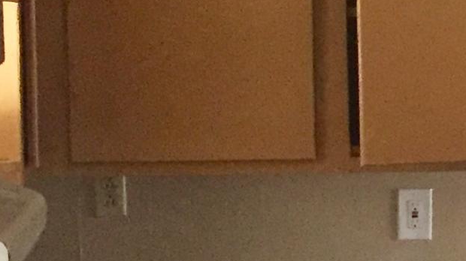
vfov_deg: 7.9
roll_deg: -0.6
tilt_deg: -6.2
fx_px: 1890
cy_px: 180
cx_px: 693
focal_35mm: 153
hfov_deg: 13.3
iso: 250
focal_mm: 4.15
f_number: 2.2
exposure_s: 1/30
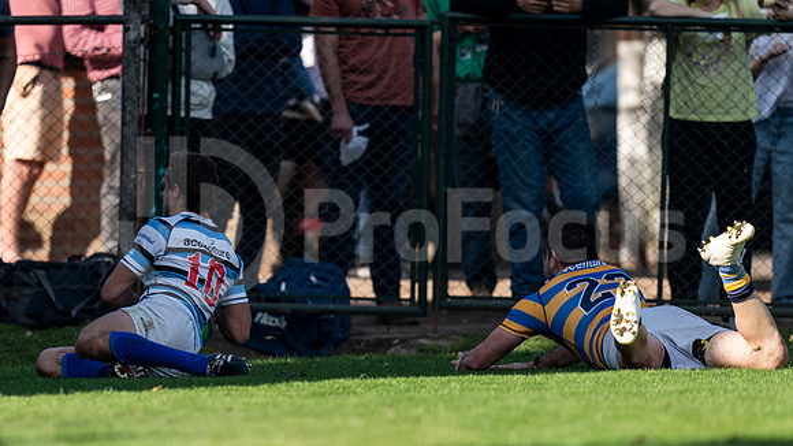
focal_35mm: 670
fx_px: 14083
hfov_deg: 3.2
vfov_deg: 1.8
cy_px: 257
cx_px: 245
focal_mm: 400
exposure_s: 1/1250
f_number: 2.8
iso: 160
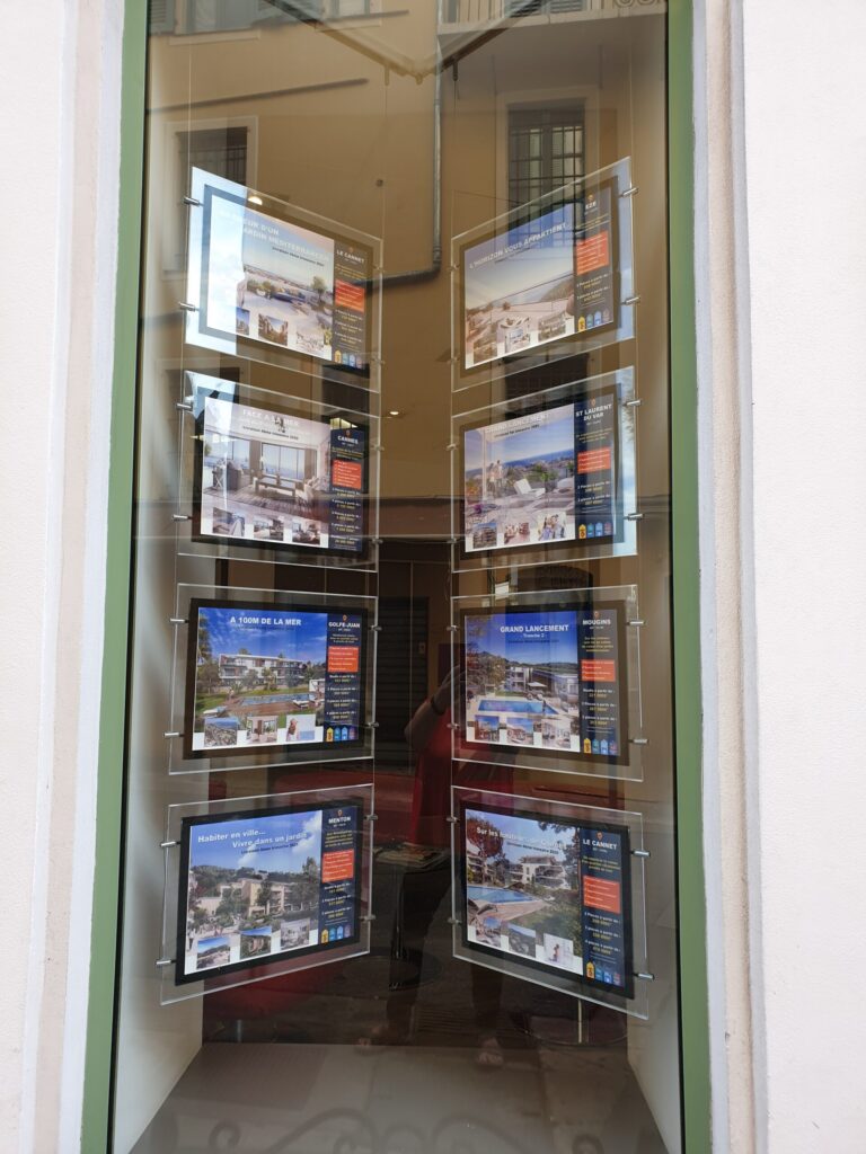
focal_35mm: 26
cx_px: 433
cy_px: 577
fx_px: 867
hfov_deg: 53.1
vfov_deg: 67.3
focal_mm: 4.3
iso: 64
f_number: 2.4
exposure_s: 1/100
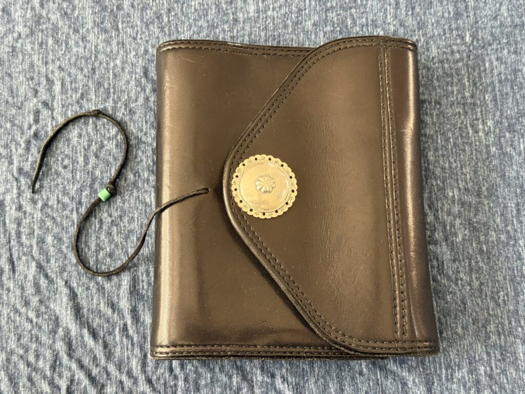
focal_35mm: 48
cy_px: 197
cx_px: 262
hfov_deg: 39.7
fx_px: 728
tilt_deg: -77.3
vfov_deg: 30.3
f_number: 1.78
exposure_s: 1/40
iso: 250
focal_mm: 6.76
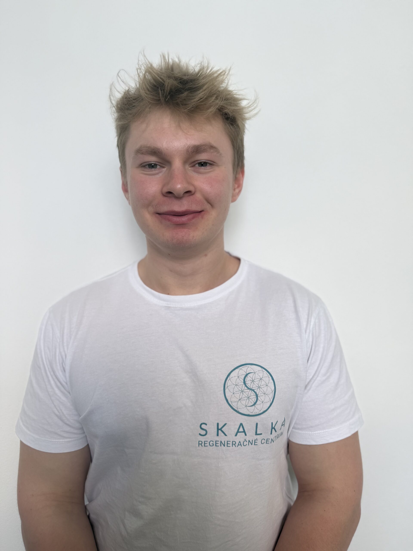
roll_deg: +0.1
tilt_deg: -5.9
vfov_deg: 71.6
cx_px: 206
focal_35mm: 24
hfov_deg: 56.8
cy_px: 276
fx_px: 382
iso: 64
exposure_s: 1/121
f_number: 1.78
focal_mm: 6.76
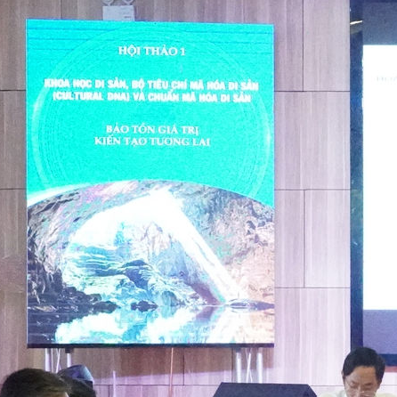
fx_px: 2504
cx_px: 692
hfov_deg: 8.7
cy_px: 308
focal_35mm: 193
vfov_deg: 9.0
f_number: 10
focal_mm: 33
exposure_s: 1/320
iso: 25600
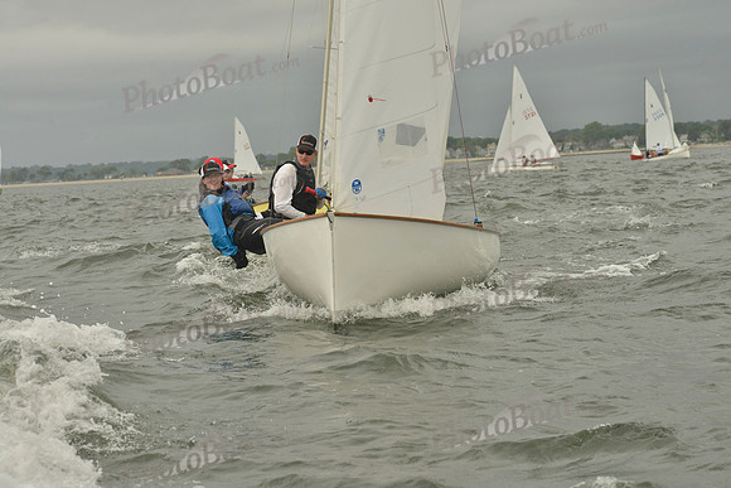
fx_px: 1868
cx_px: 366
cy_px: 244
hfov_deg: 22.1
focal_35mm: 92
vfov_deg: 14.9
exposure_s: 1/1250
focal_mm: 92
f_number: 10
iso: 400
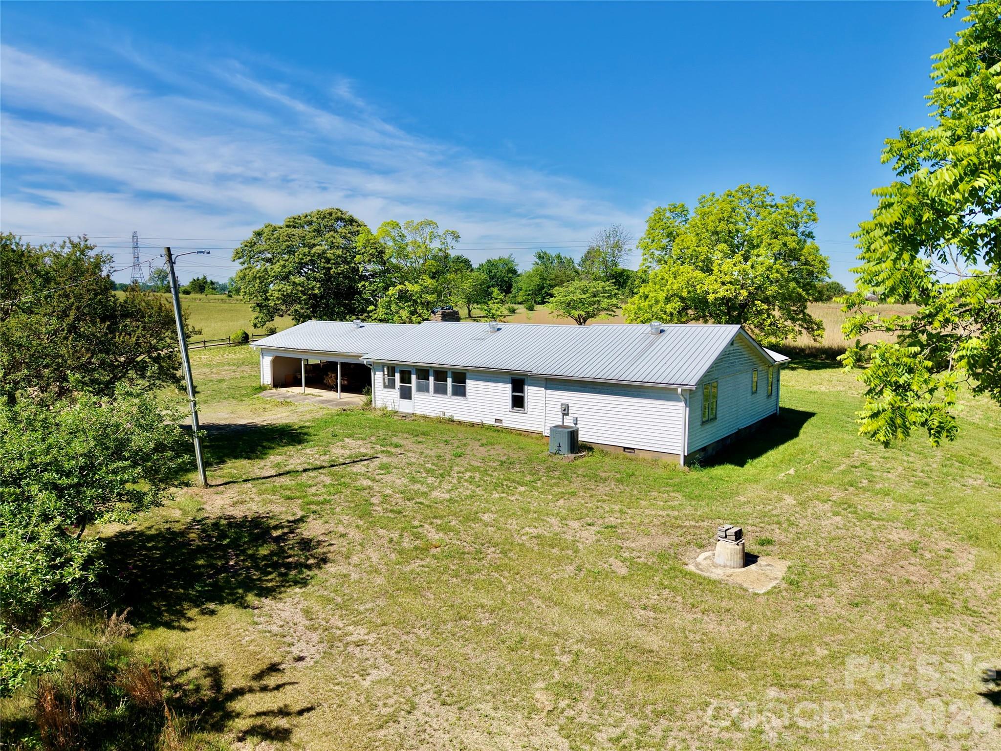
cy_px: 376
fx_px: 694
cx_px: 500
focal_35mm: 24
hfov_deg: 71.6
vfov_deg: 56.8
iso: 240
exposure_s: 1/6400
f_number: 1.8
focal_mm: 8.67
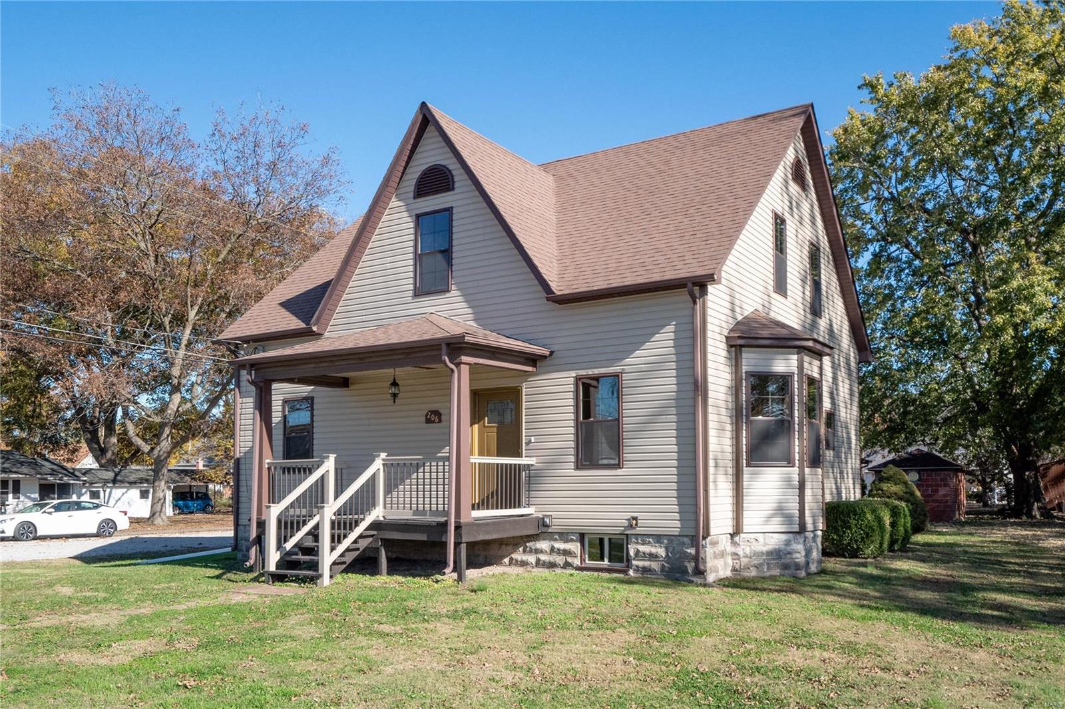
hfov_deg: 61.9
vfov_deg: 43.6
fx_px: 887
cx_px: 532
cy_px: 354
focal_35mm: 30
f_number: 8
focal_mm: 15
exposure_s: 1/500
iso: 400
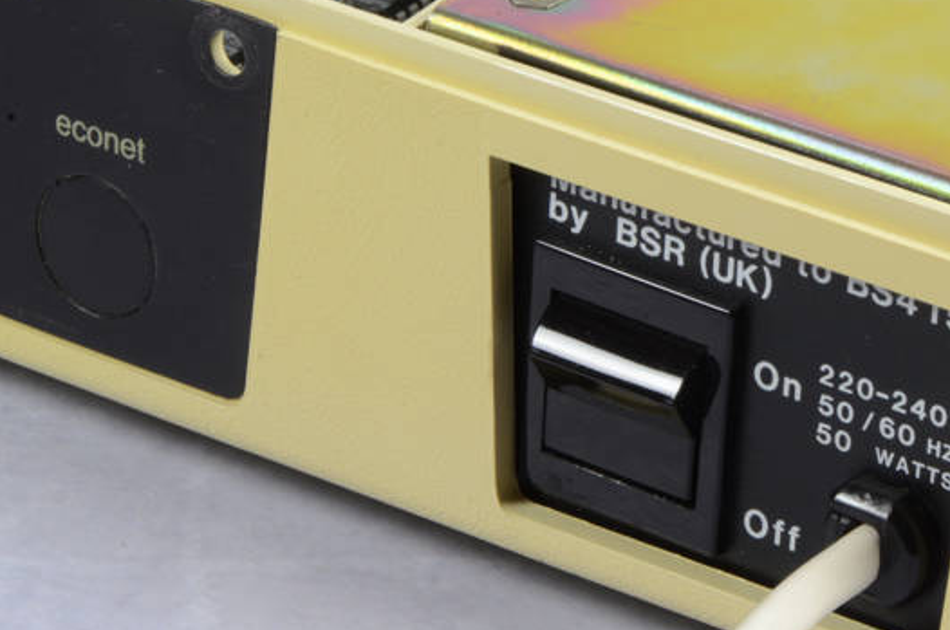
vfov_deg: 7.1
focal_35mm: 194
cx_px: 619
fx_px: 5105
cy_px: 394
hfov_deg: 10.6
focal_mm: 85
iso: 800
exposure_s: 1/6
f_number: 29
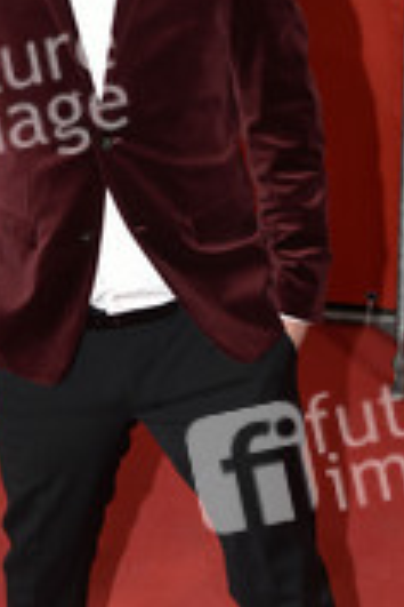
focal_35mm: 88
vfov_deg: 23.1
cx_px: 51
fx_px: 1481
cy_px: 281
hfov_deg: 15.4
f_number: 5
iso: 1250
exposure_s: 1/250
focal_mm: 26
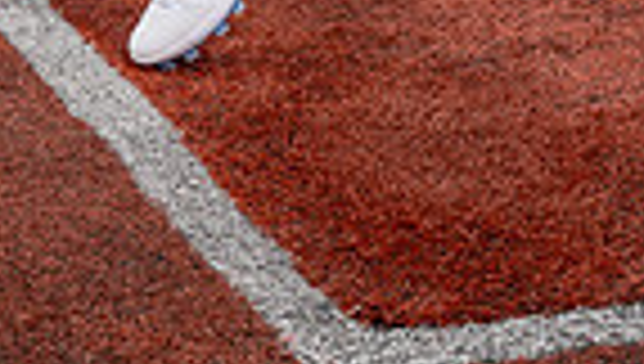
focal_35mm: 148
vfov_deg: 7.6
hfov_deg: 14.4
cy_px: -562
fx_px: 2532
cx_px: 149
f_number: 8
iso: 100
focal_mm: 45
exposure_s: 1/250
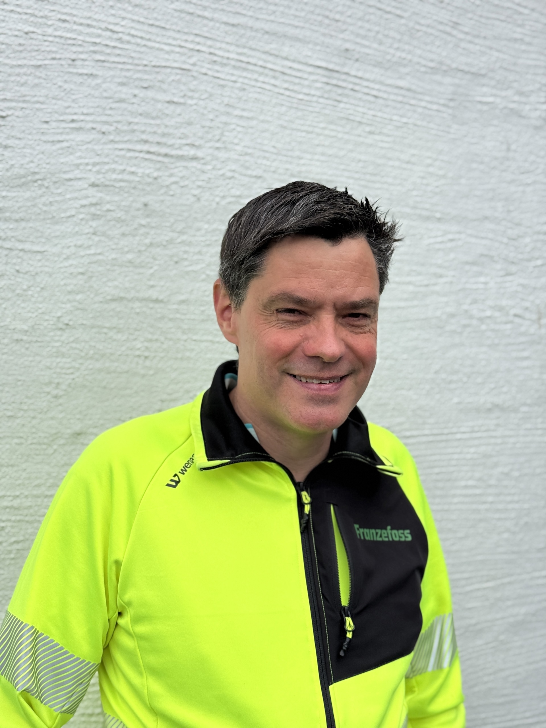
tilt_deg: +3.5
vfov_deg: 39.7
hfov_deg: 30.3
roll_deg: +0.5
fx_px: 1009
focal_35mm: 48
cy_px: 364
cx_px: 273
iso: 80
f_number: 1.78
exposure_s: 1/3378
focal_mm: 6.76
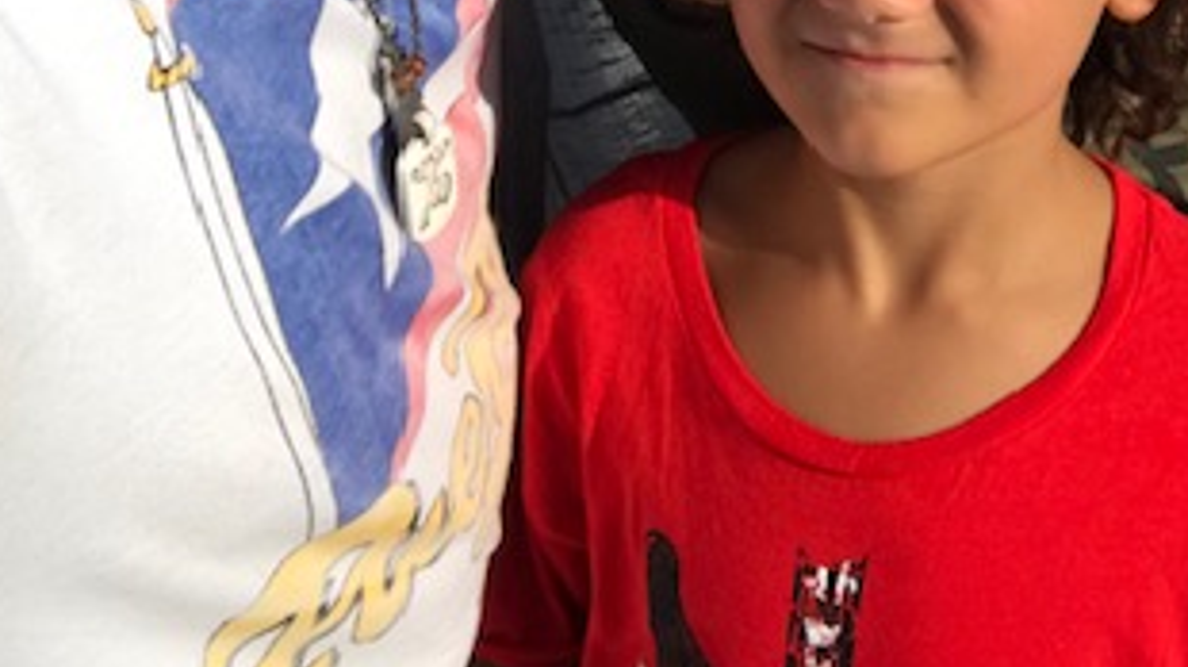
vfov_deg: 14.9
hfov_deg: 28.9
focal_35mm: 72
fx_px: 2267
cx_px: 893
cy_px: -483
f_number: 2.2
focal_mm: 2.87
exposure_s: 1/1517
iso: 25
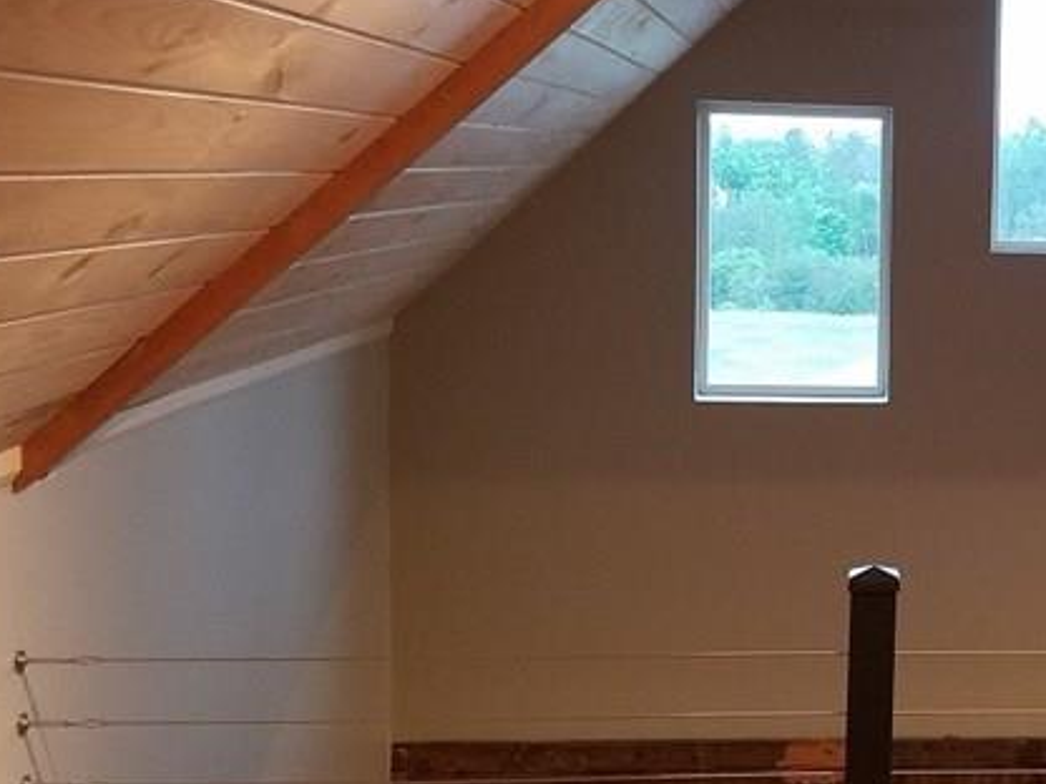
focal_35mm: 64
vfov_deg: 22.9
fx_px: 1934
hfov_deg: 28.4
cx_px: 1052
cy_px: 308
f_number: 1.7
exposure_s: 1/24
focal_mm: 4.2
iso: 200
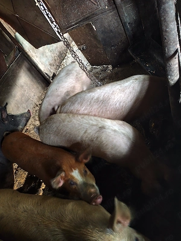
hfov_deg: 58.9
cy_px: 120
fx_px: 160
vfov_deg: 73.9
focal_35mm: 23
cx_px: 90
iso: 3200
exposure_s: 1/12.5
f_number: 1.65
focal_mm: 6.19
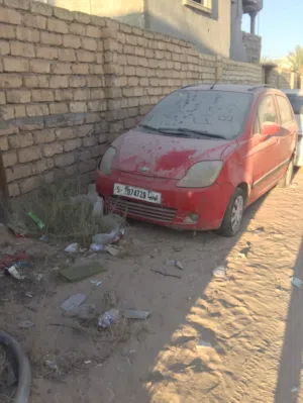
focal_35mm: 32
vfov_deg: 56.8
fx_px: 373
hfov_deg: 44.2
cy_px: 202
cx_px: 152
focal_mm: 2.87
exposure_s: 1/133
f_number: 2.2
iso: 25
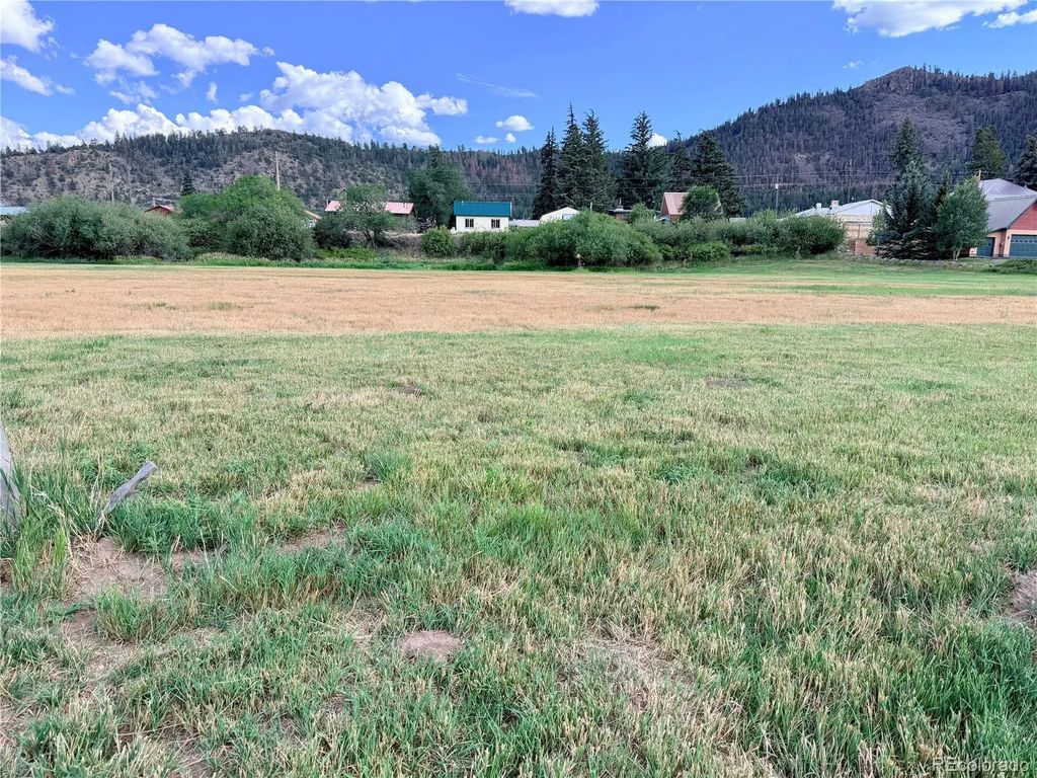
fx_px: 719
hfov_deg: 71.6
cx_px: 518
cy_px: 389
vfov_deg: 56.8
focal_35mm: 24
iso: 100
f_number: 1.78
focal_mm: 6.76
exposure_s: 1/1437
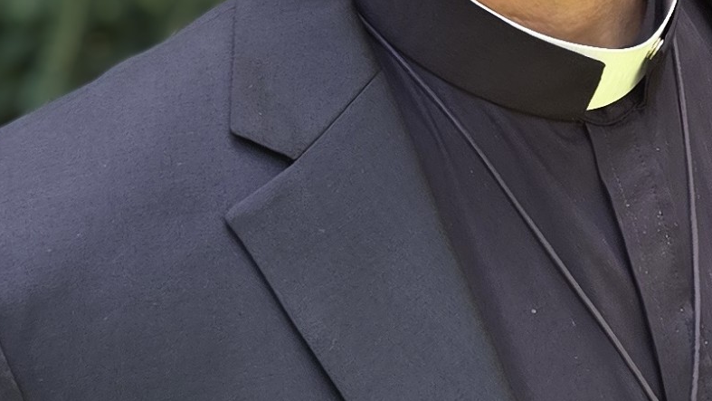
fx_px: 944
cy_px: -115
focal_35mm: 50
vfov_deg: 21.7
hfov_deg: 40.6
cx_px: 494
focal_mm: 5.4
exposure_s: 1/224
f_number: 1.8
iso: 25
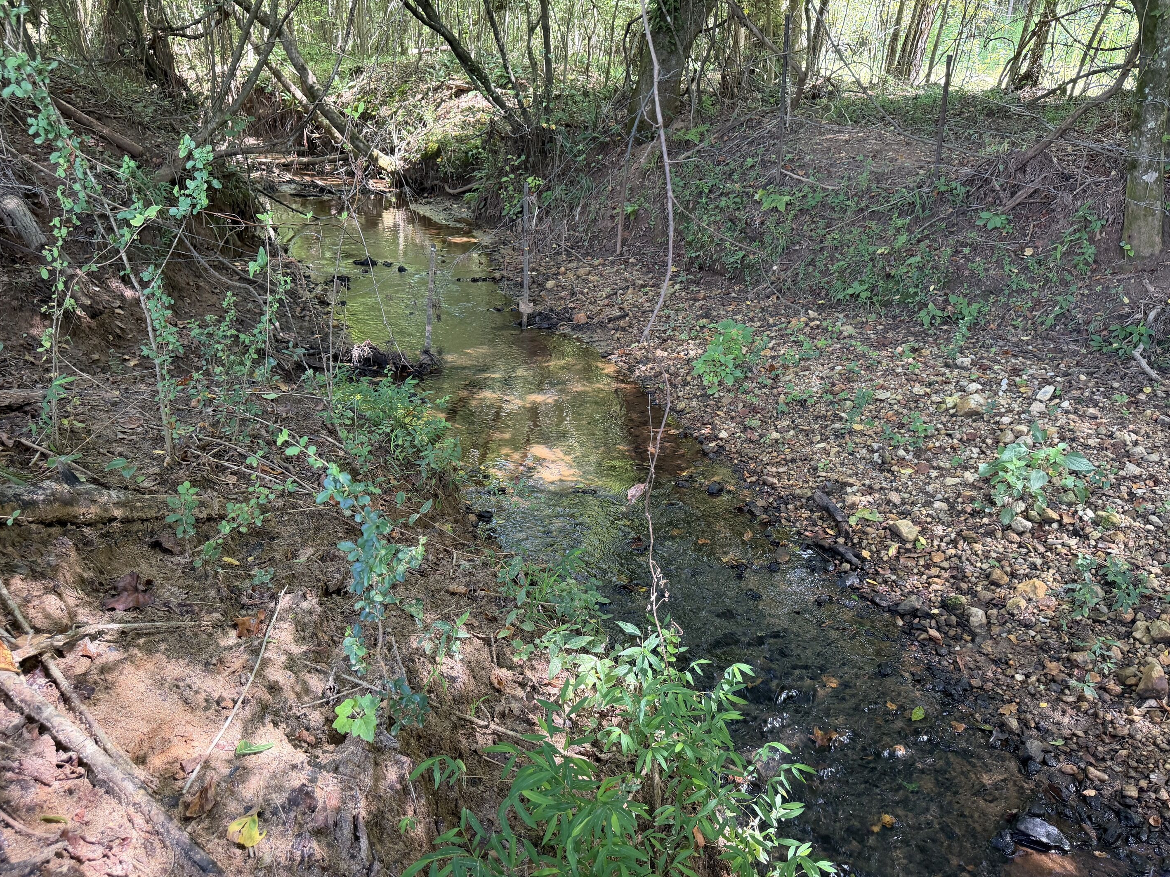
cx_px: 590
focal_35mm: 26
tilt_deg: -22.8
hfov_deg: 67.3
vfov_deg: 53.0
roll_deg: -2.1
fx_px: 879
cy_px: 464
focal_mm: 6.76
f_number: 1.78
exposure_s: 1/88
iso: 200
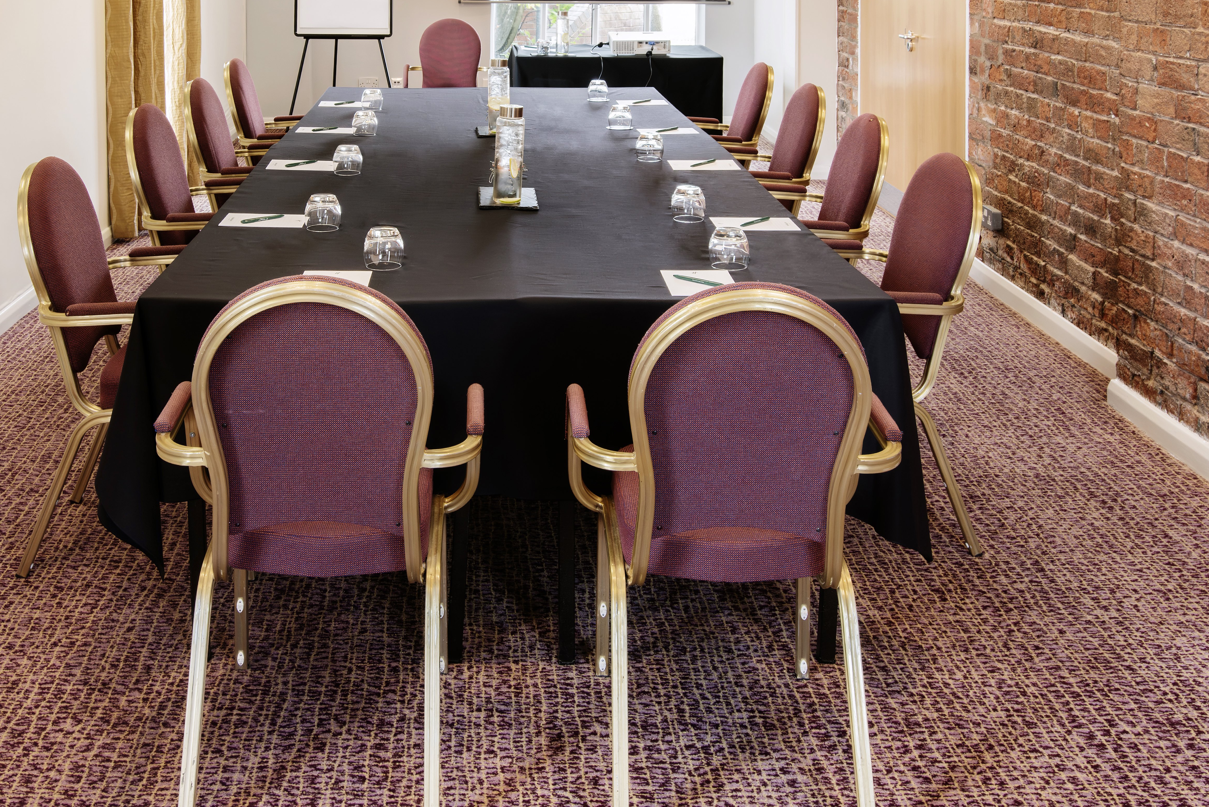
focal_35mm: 38
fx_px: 1276
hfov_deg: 50.4
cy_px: 245
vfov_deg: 34.6
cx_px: 493
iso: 800
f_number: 11
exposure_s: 1/15
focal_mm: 24
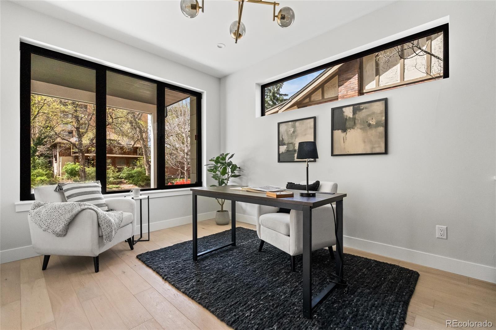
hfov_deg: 96.7
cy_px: 165
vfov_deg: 73.7
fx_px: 220
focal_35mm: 16
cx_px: 248
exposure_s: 1/100
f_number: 8
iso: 6400
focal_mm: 16
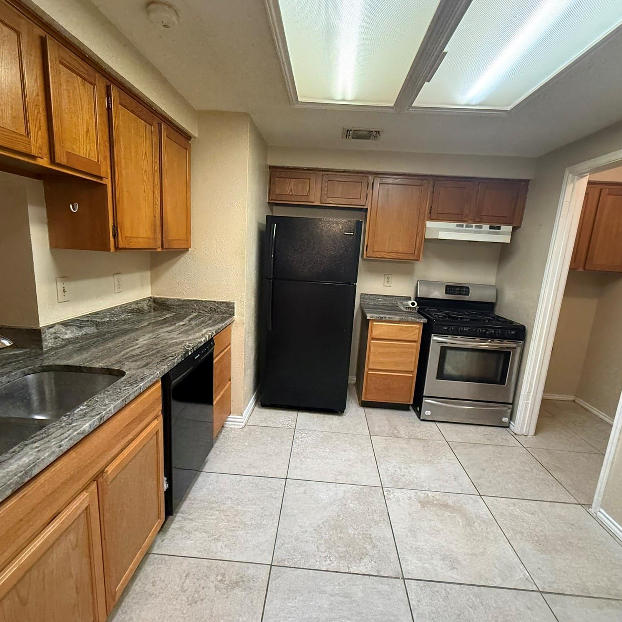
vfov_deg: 84.0
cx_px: 306
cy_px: 313
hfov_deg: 84.0
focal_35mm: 17
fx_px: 346
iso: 400
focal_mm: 2.22
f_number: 2.2
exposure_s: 1/60
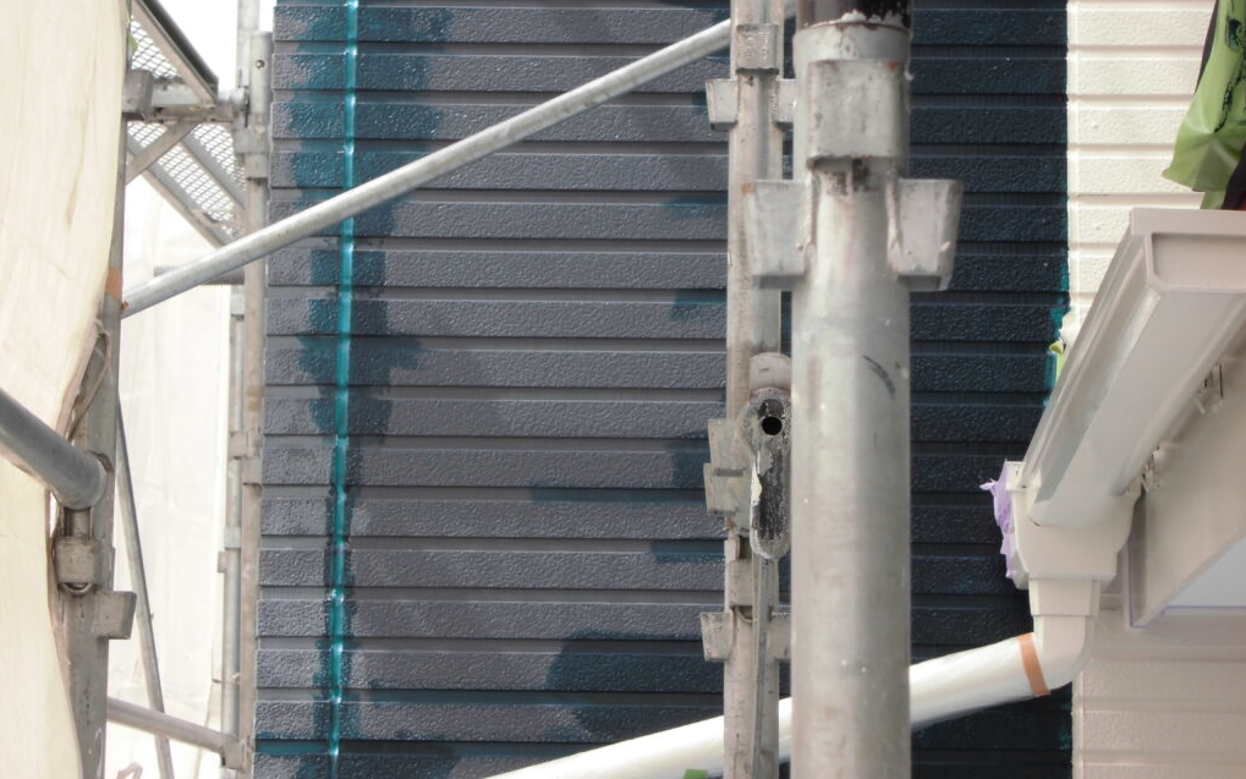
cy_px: 319
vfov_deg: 11.5
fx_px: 3871
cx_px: 622
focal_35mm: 114
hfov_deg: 18.3
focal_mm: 19.2
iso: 100
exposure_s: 1/100
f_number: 5.1
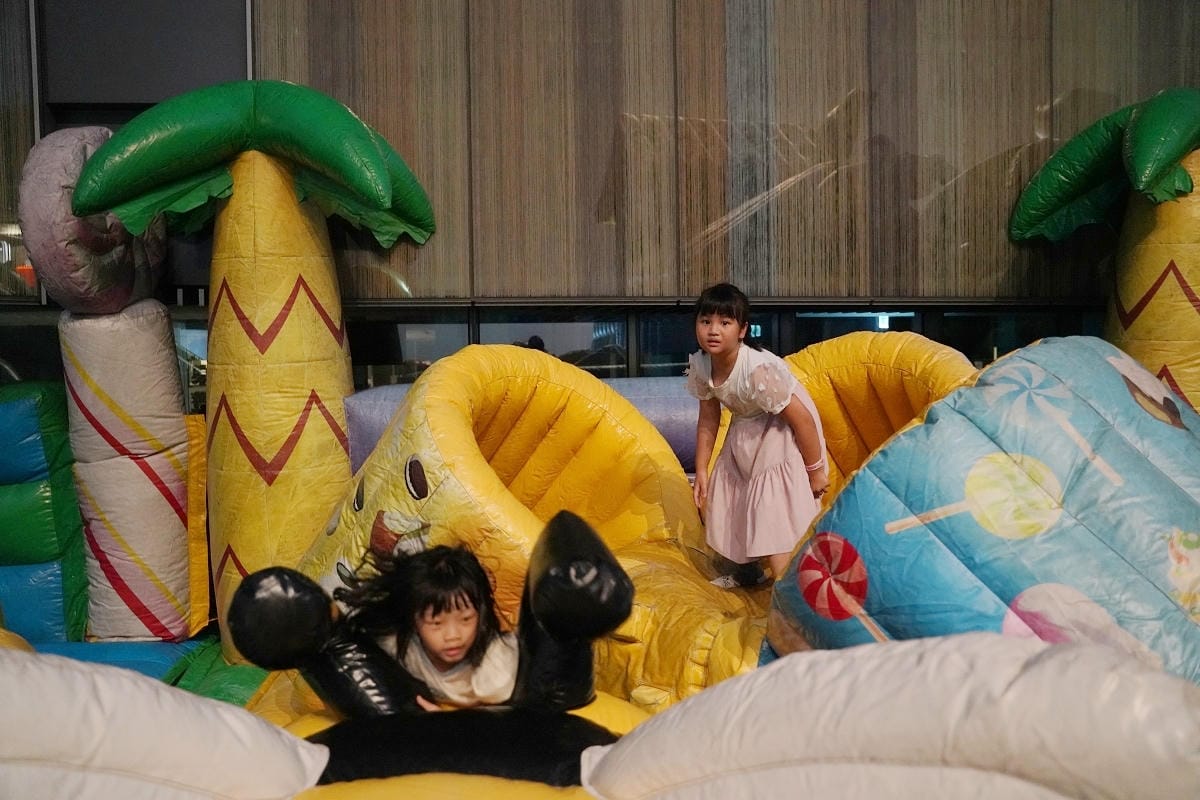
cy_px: 400
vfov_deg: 45.0
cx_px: 600
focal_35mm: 29
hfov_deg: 63.7
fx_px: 967
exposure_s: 1/160
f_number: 2.8
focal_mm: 29
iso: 6400
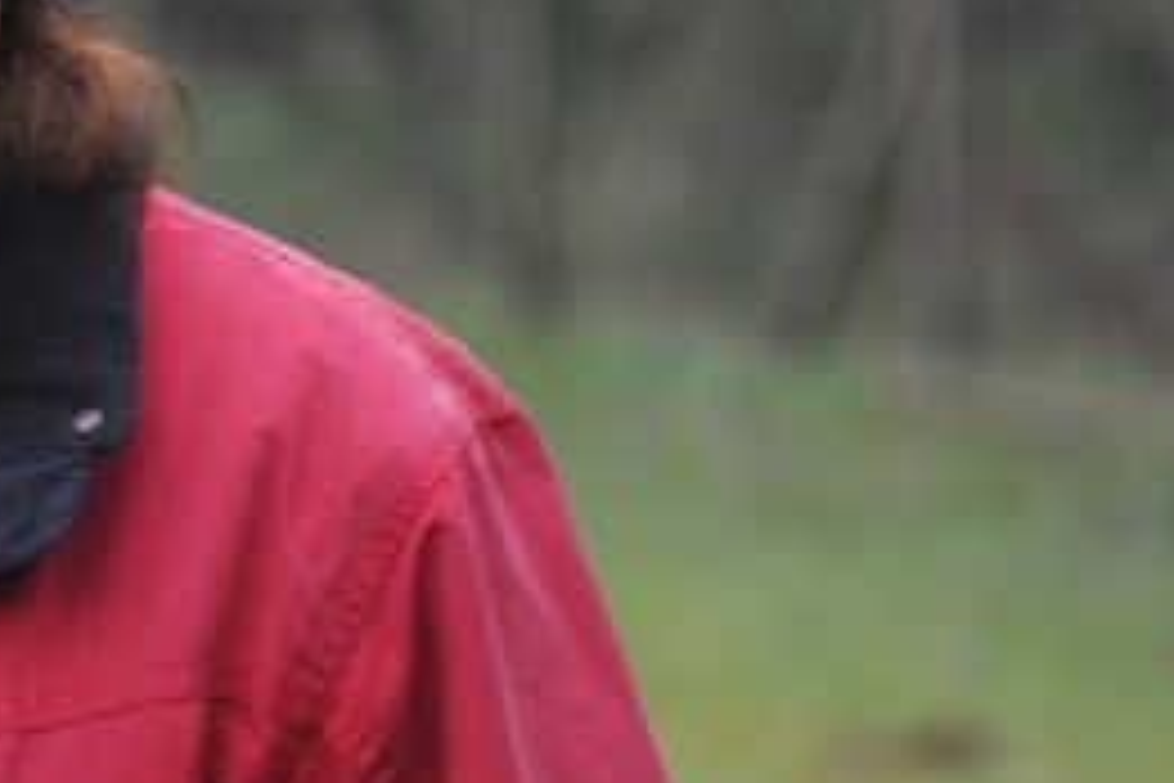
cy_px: -50
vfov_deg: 1.5
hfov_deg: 2.2
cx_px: -360
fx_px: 29967
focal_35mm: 919
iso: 400
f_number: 6.3
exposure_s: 1/125
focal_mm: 200
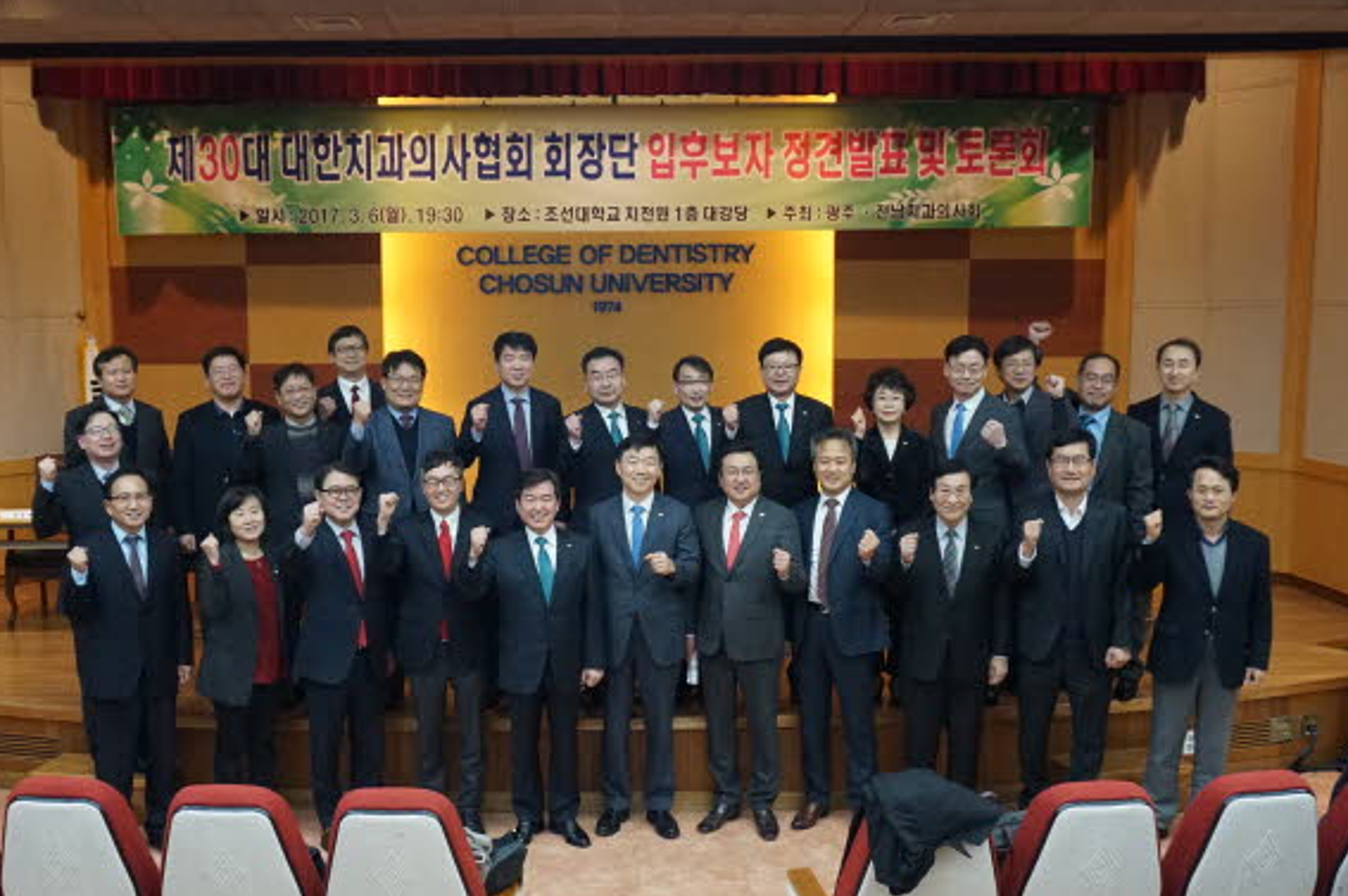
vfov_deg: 36.8
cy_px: 475
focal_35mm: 36
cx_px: 578
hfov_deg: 53.0
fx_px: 1347
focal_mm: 16
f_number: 4
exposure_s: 1/160
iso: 1600
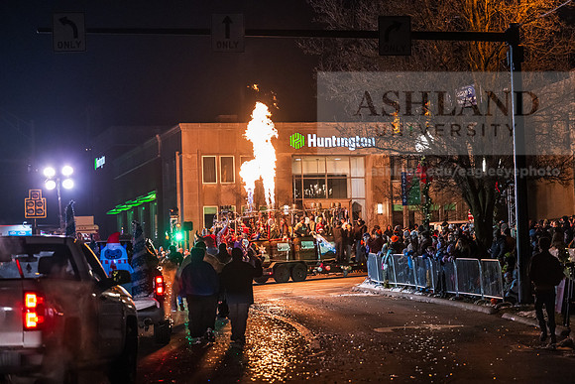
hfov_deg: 18.6
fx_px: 1757
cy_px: 192
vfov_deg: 12.5
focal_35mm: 110
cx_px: 288
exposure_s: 1/500
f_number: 3.5
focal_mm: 110
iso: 3200
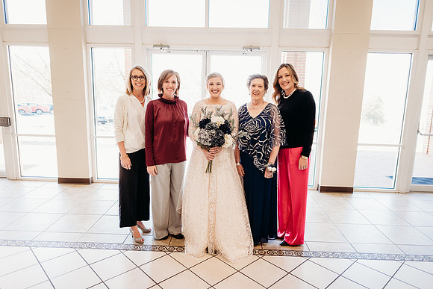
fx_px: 289
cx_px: 216
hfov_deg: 73.7
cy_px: 144
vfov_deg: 53.2
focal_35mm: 24
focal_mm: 24
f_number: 2.5
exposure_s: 1/160
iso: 500
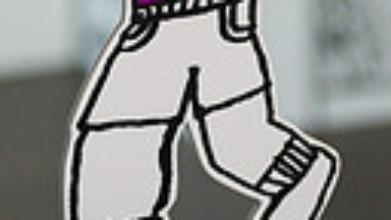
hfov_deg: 8.1
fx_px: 2747
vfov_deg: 4.6
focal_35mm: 265
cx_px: 269
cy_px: -107
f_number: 3.5
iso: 1600
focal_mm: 56
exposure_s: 1/200
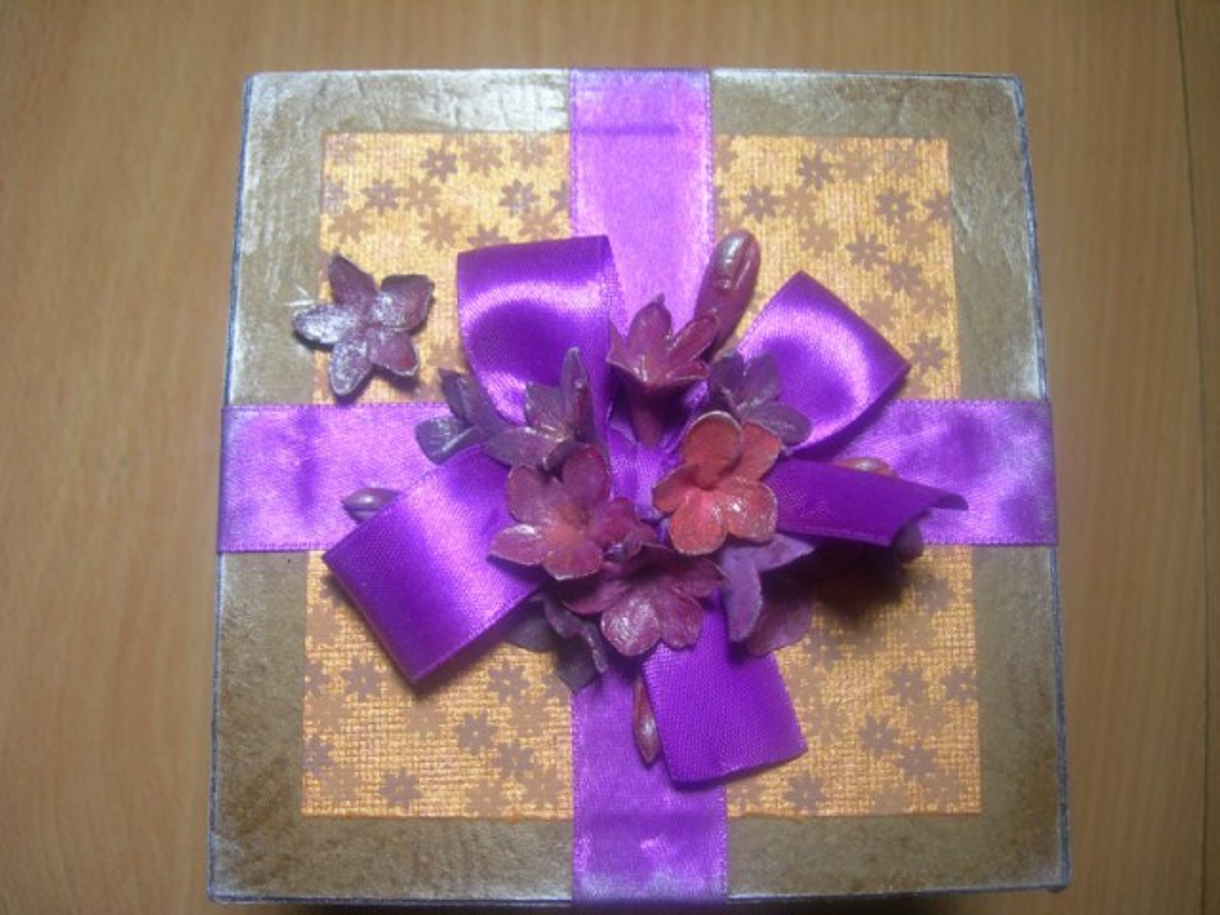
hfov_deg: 49.0
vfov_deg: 37.7
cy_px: 458
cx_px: 610
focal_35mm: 38
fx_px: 1339
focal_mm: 7.8
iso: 50
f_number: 2.8
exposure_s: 1/26.5
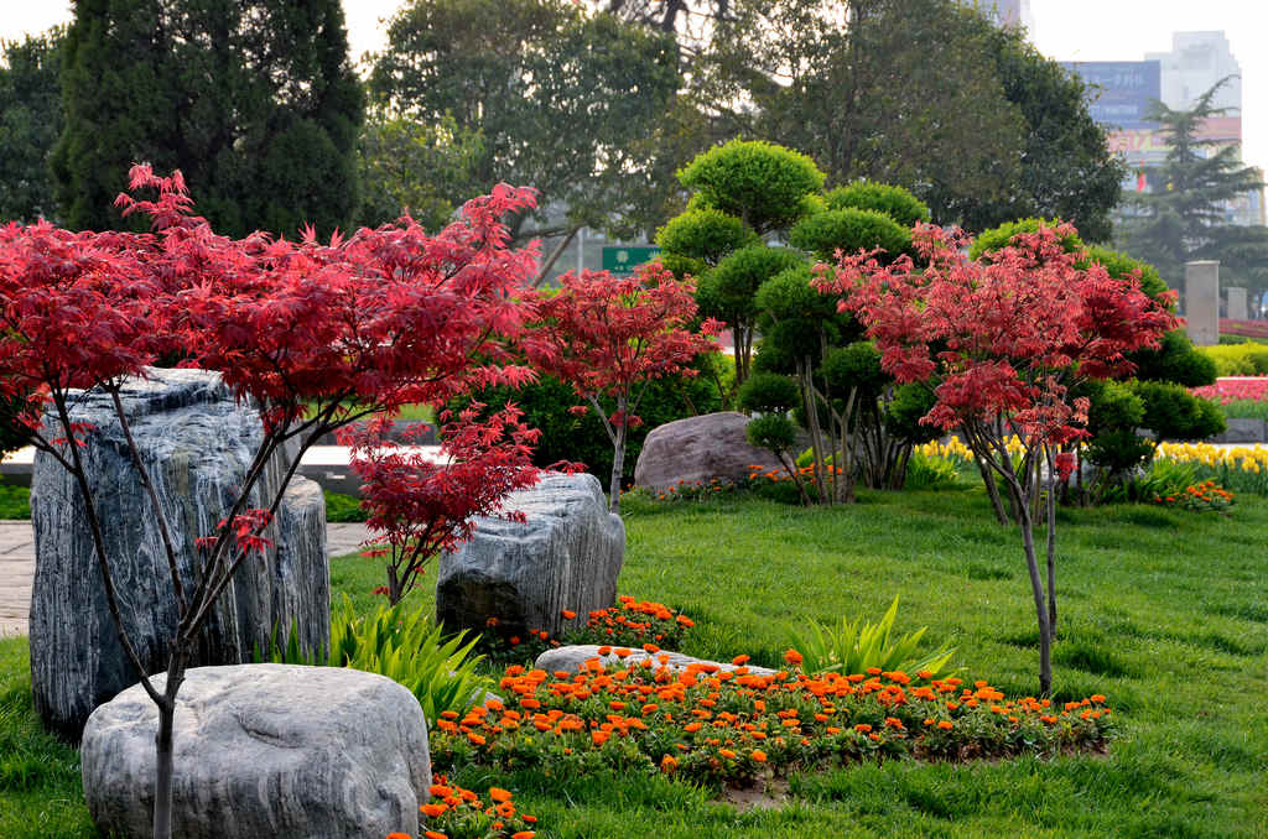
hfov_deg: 15.2
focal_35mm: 135
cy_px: 420
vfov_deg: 10.1
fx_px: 4745
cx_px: 634
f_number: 10
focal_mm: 90
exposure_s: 1/320
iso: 640
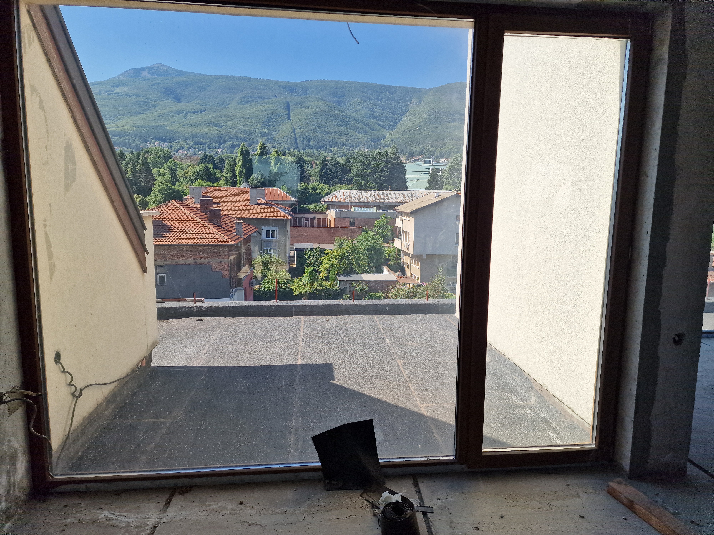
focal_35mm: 23
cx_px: 357
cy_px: 268
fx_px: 474
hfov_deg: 73.9
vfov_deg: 58.9
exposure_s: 1/650
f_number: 1.8
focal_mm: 6.4
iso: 50
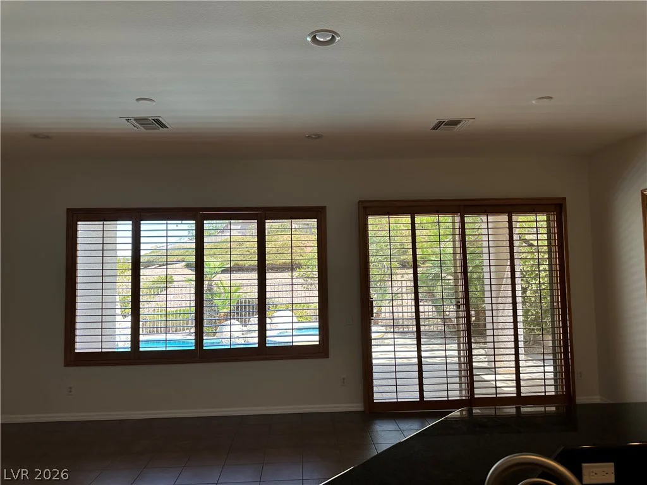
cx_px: 324
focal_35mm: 24
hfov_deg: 71.6
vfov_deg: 56.8
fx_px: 449
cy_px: 242
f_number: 1.78
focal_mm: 6.86
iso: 80
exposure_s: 1/264
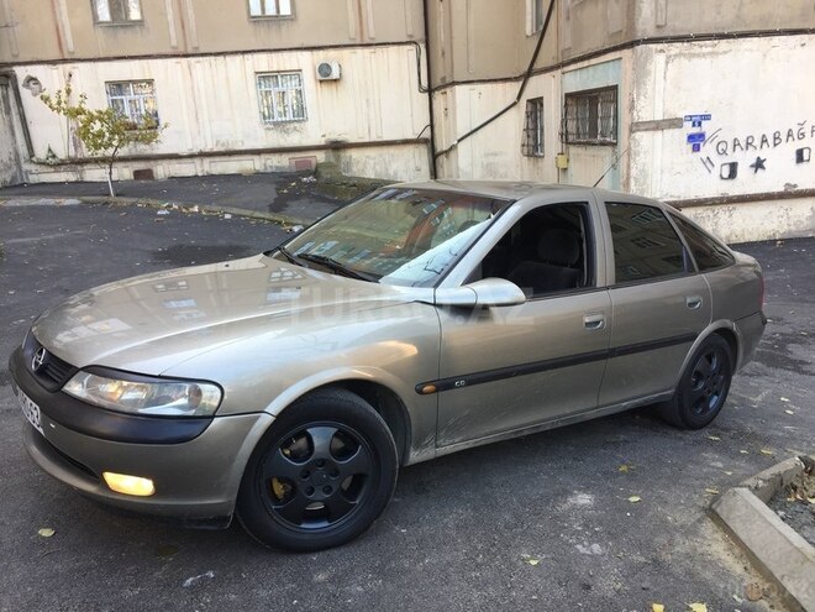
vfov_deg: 48.2
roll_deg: +3.2
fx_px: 683
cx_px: 408
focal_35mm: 29
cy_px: 306
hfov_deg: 61.7
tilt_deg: -13.7
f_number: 2.2
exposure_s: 1/107
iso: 32
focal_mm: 4.15
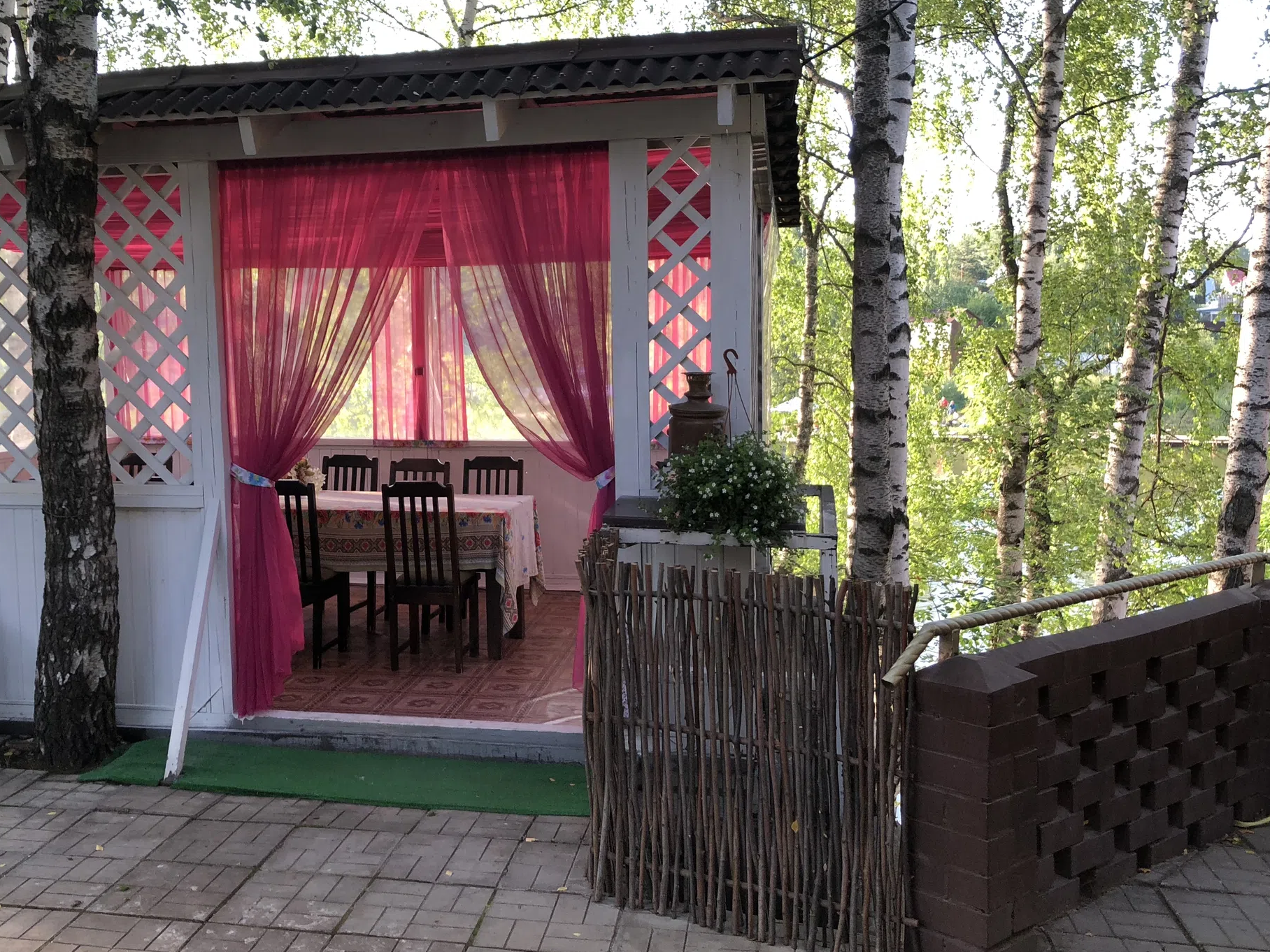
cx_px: 455
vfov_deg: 38.6
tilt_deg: -4.1
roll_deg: +2.3
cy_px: 420
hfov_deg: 49.5
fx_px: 1357
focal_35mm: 37
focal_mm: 4
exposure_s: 1/100
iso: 32
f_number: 1.8
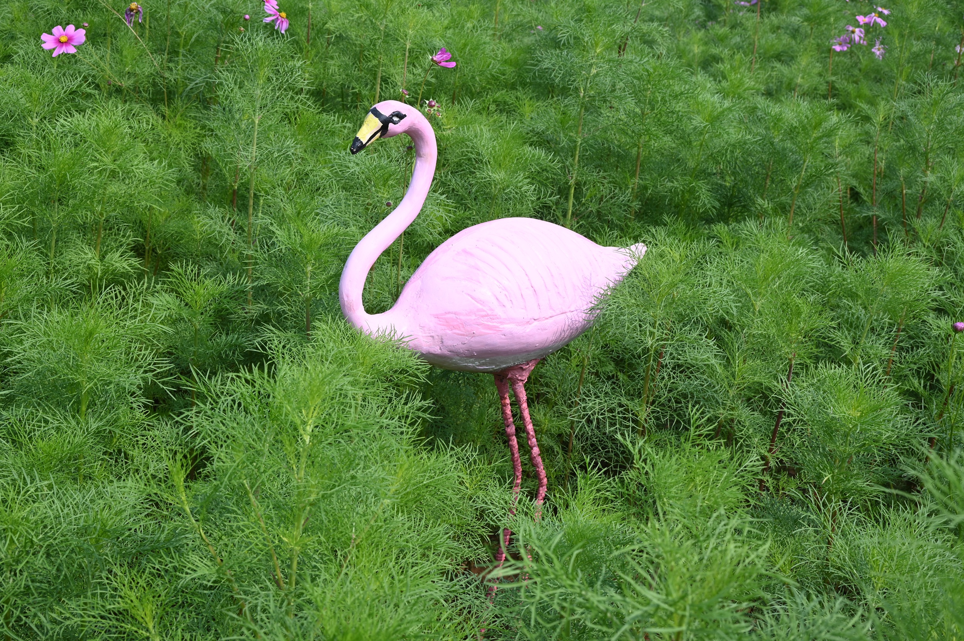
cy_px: 320
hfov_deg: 36.9
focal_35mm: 54
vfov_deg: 25.0
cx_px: 482
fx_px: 1445
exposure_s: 1/160
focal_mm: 54
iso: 200
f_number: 13
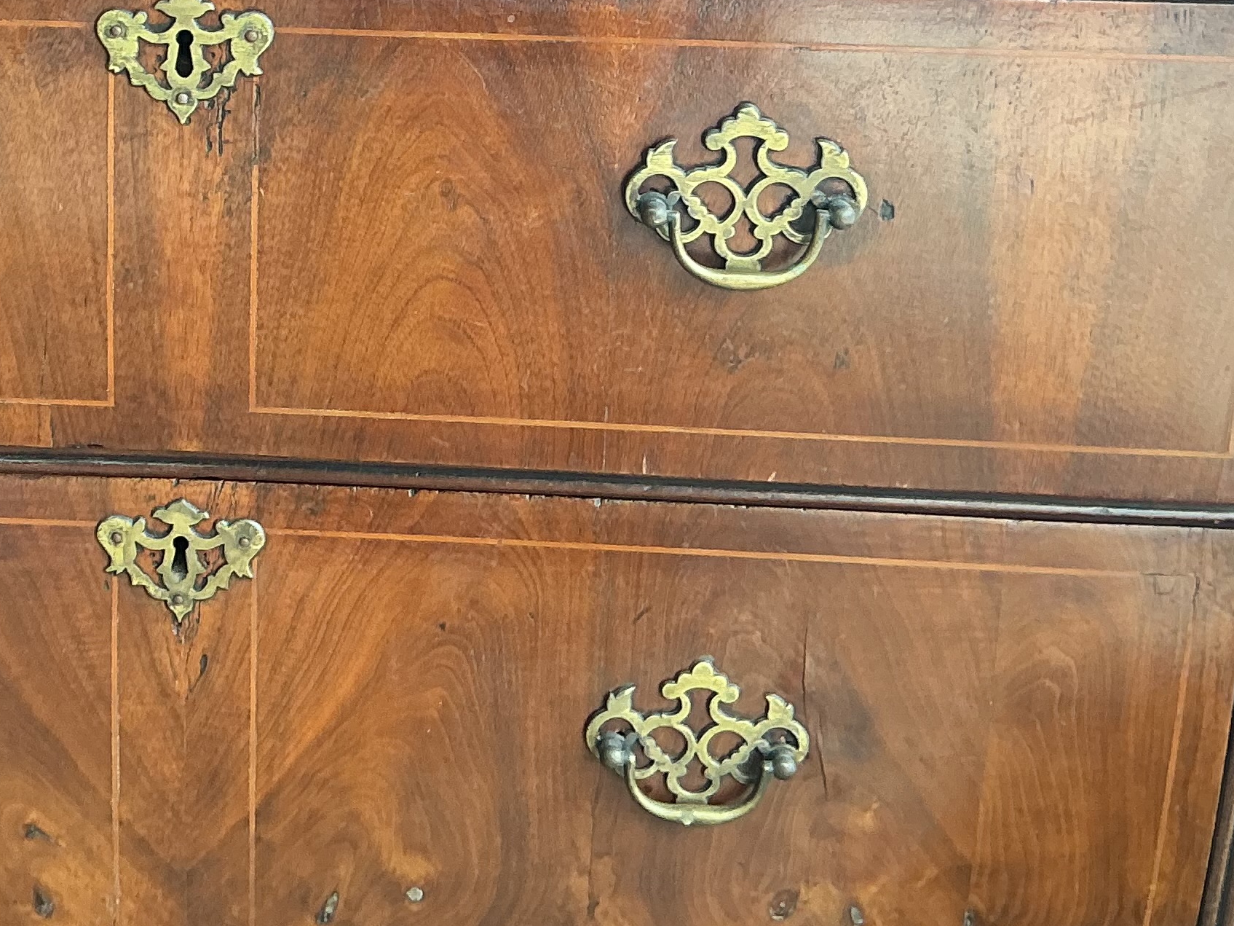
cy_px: -58
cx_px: 199
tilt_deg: -17.9
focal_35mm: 69
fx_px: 2460
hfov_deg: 27.4
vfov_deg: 20.4
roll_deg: -1.1
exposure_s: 1/100
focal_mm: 3
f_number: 1.8
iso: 25
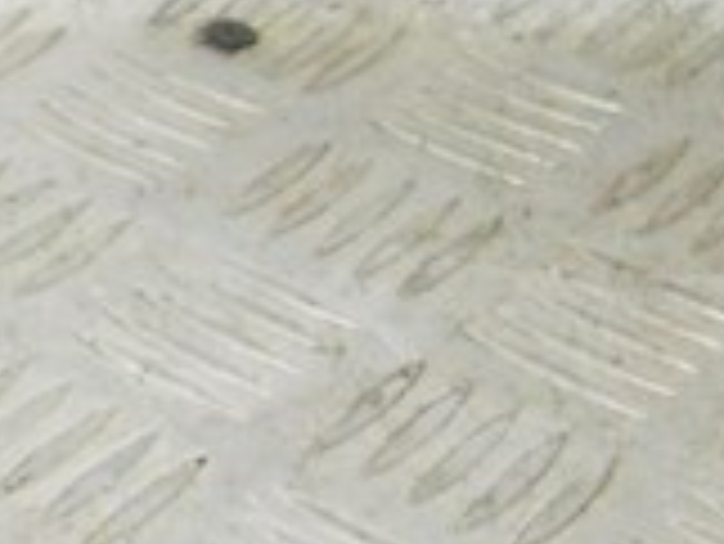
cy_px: 193
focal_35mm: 163
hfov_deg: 11.1
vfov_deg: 9.1
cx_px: -684
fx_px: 3412
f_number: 3.1
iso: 320
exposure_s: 1/30
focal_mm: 6.72
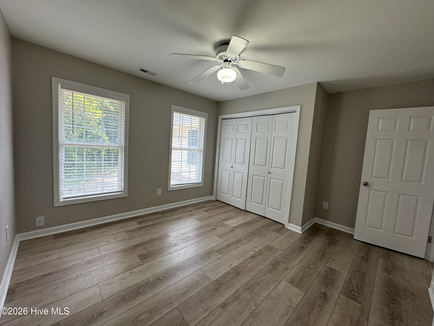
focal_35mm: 14
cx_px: 217
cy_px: 163
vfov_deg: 85.7
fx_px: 176
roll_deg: -3.9
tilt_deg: -5.8
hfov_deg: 102.1
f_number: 2.2
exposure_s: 1/120
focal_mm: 2.22
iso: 160
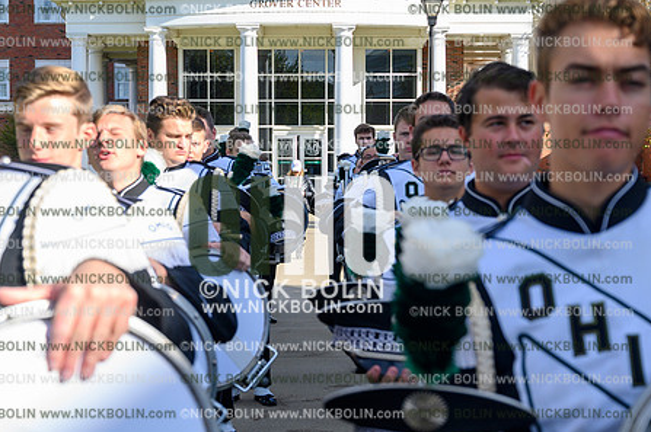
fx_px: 1102
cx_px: 291
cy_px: 244
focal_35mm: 61
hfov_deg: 32.9
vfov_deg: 22.2
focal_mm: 47
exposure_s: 1/400
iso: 200
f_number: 5
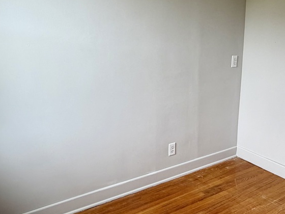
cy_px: 92
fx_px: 296
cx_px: 182
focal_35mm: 36
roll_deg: -0.2
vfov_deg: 39.6
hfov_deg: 50.7
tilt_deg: -13.2
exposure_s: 1/121
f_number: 2.2
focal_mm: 2.22
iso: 100
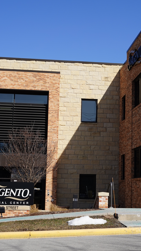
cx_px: 101
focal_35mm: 69
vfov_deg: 30.4
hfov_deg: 17.3
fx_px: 461
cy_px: 125
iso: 250
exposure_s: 1/1600
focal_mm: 43.9
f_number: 5.6
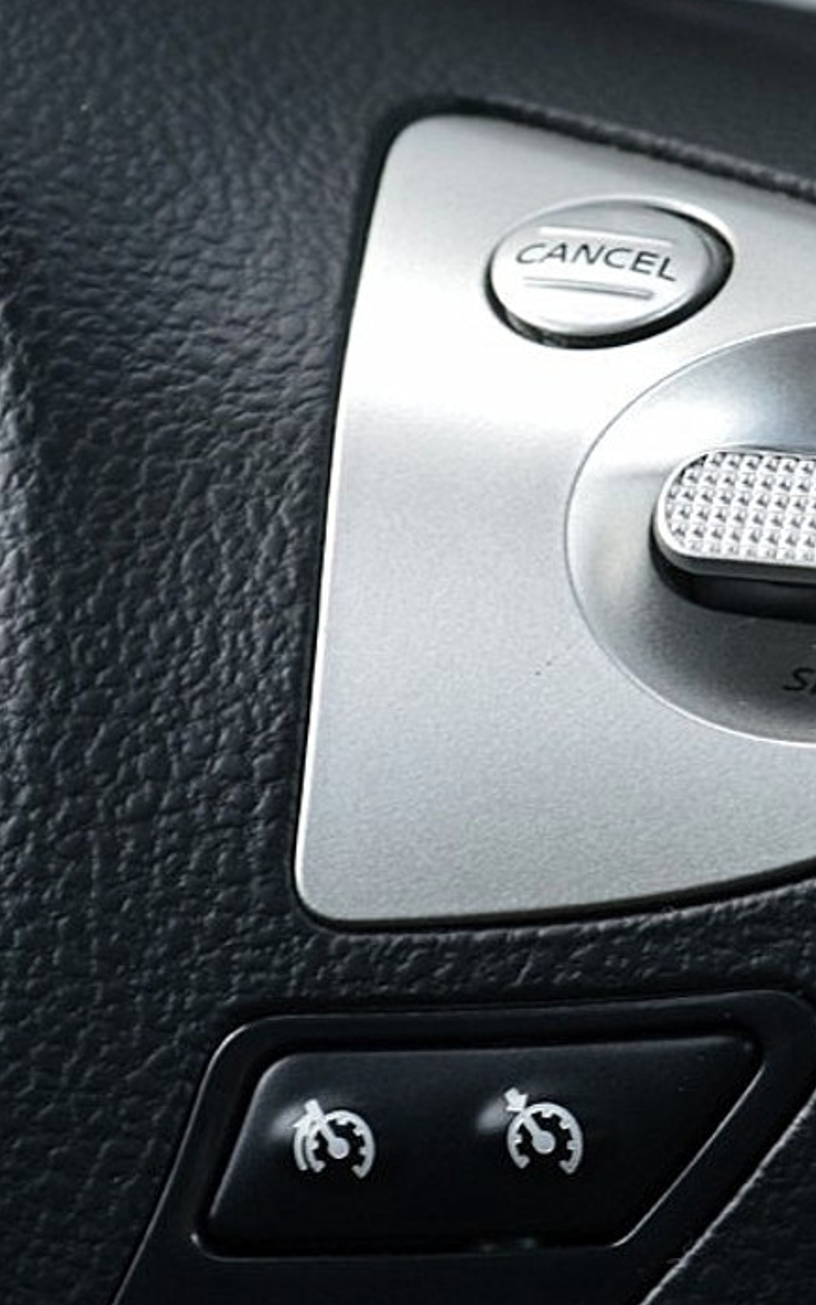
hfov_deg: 7.7
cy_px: 600
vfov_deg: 12.4
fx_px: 6014
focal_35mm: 169
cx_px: 681
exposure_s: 1/60
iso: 640
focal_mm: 55
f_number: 8
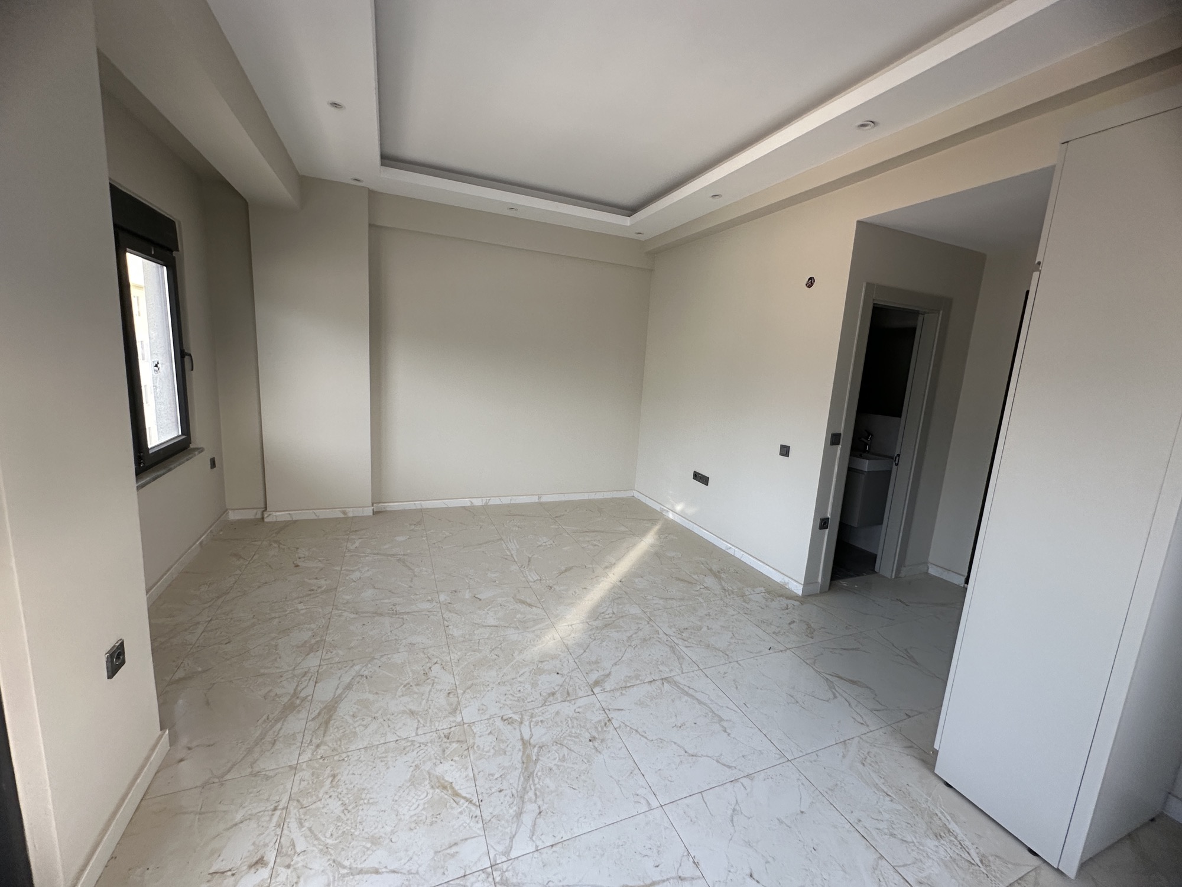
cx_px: 591
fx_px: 478
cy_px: 444
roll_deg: -2.5
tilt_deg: -8.4
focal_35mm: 14
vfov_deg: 85.7
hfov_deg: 102.1
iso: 100
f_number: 2.2
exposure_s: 1/99
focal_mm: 2.22
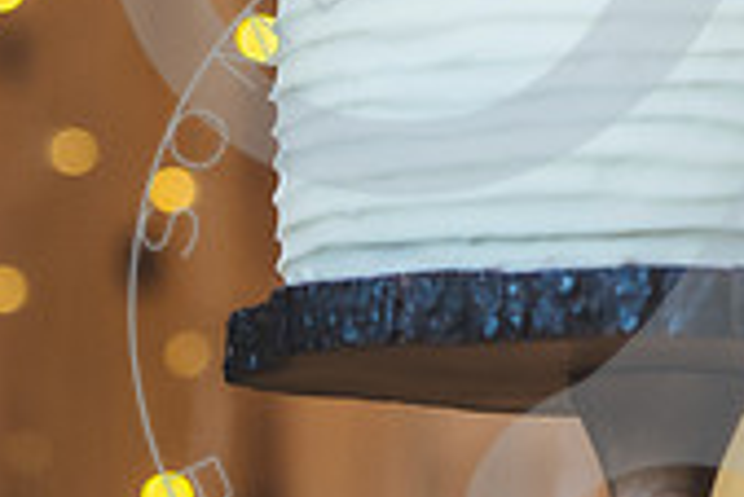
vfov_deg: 3.6
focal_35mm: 387
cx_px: 749
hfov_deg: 5.3
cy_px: -57
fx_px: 8005
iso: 1000
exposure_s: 1/200
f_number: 2.8
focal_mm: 105
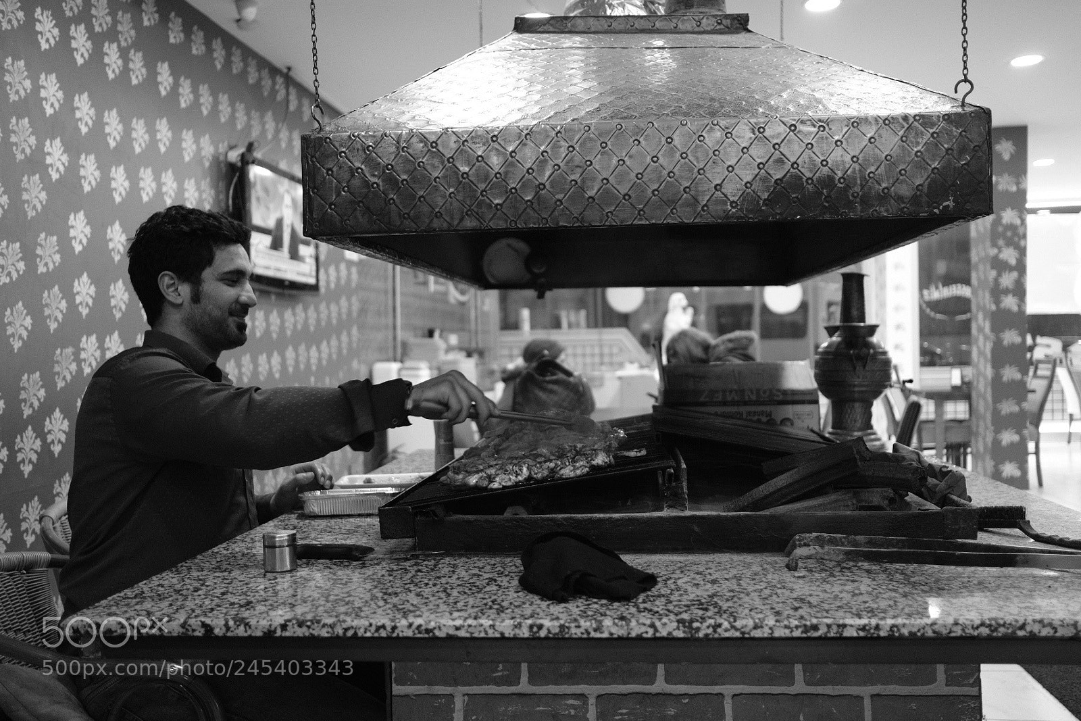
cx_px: 540
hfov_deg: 54.4
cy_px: 360
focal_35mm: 35
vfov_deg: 37.9
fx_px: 1051
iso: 800
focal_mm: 23
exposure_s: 1/40
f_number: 2
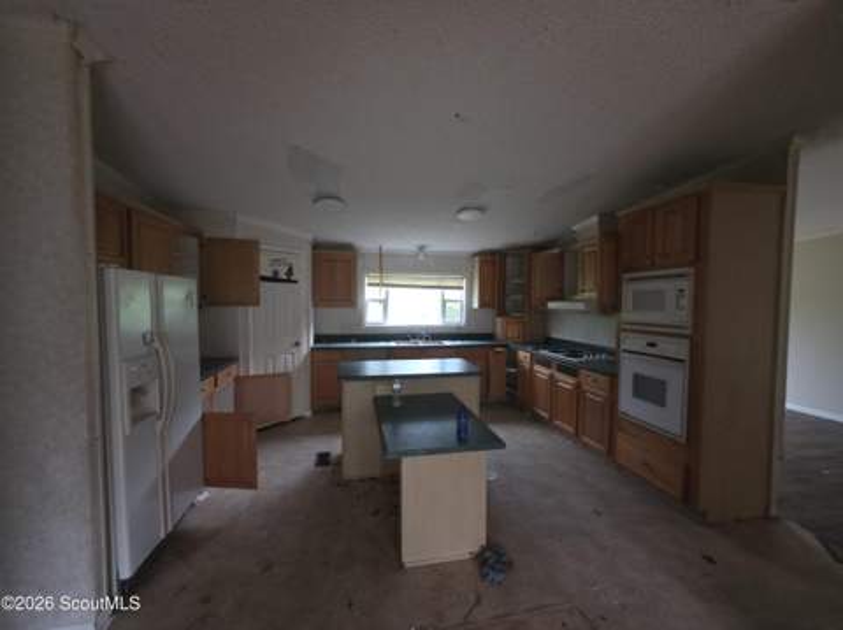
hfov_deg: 106.2
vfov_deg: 89.8
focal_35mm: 13
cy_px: 315
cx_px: 422
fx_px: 316
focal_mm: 2.2
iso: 200
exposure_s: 1/40
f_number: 1.9
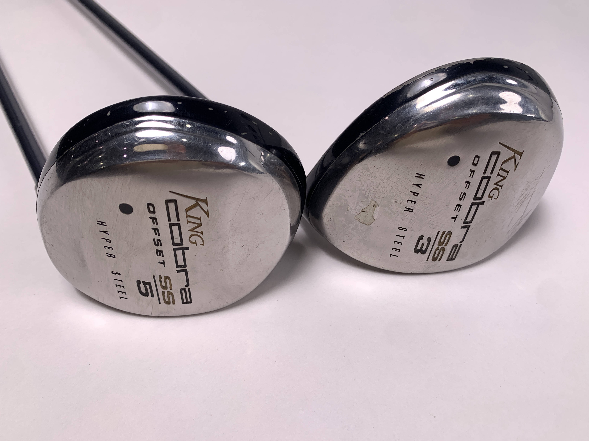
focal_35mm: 27
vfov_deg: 51.3
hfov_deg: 65.3
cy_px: 216
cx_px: 303
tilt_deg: -45.7
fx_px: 459
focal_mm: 4.25
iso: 25
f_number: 1.8
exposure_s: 1/275
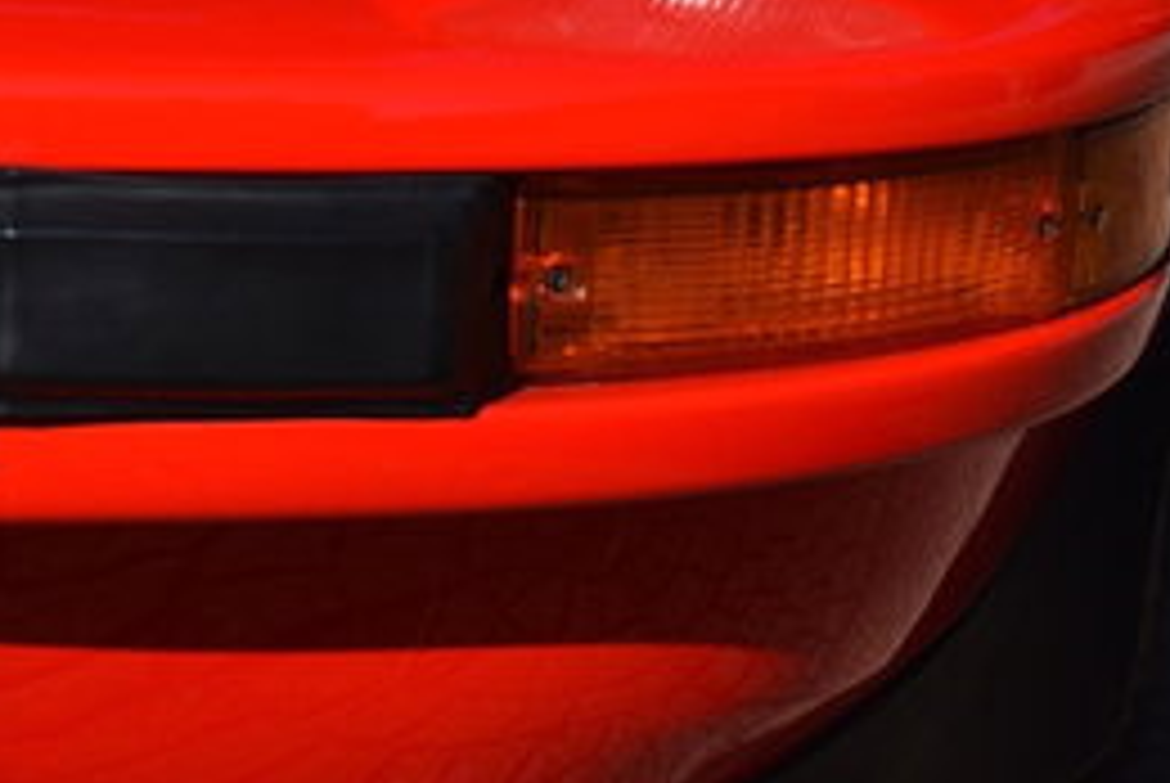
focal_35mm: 119
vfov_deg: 11.2
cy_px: -220
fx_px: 3887
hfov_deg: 17.0
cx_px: 920
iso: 100
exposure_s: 1/400
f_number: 10
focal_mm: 27
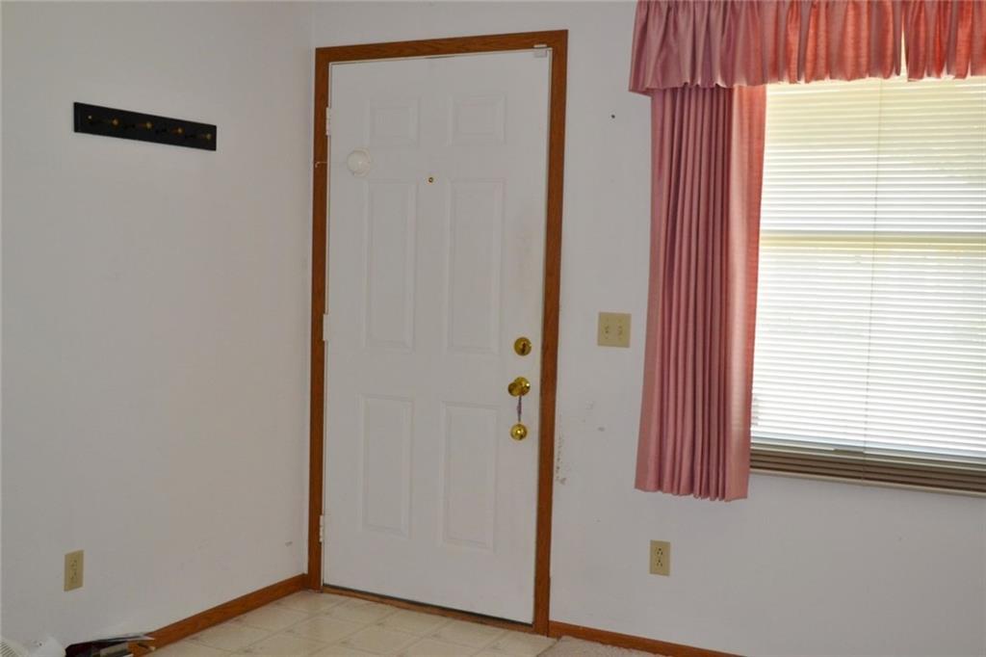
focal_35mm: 39
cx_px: 493
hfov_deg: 49.6
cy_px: 328
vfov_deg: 34.2
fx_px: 1068
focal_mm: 26
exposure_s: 1/60
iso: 450
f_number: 4.2
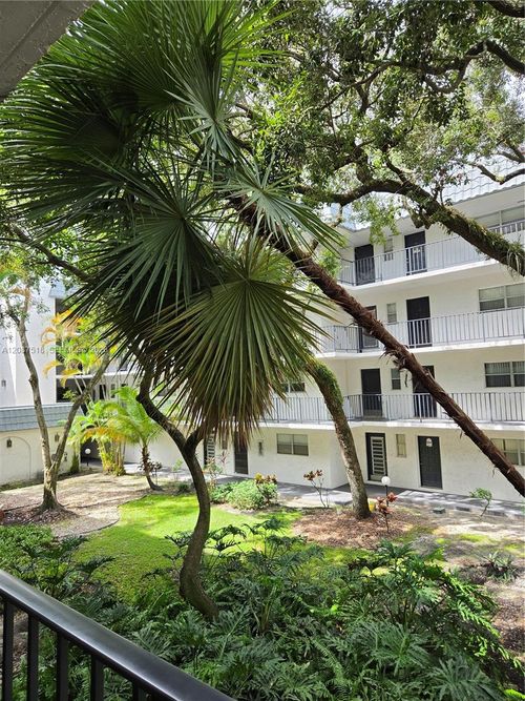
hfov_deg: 58.9
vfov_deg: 73.9
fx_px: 465
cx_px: 262
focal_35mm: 23
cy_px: 350
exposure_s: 1/1033
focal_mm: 5.4
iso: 80
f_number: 1.8
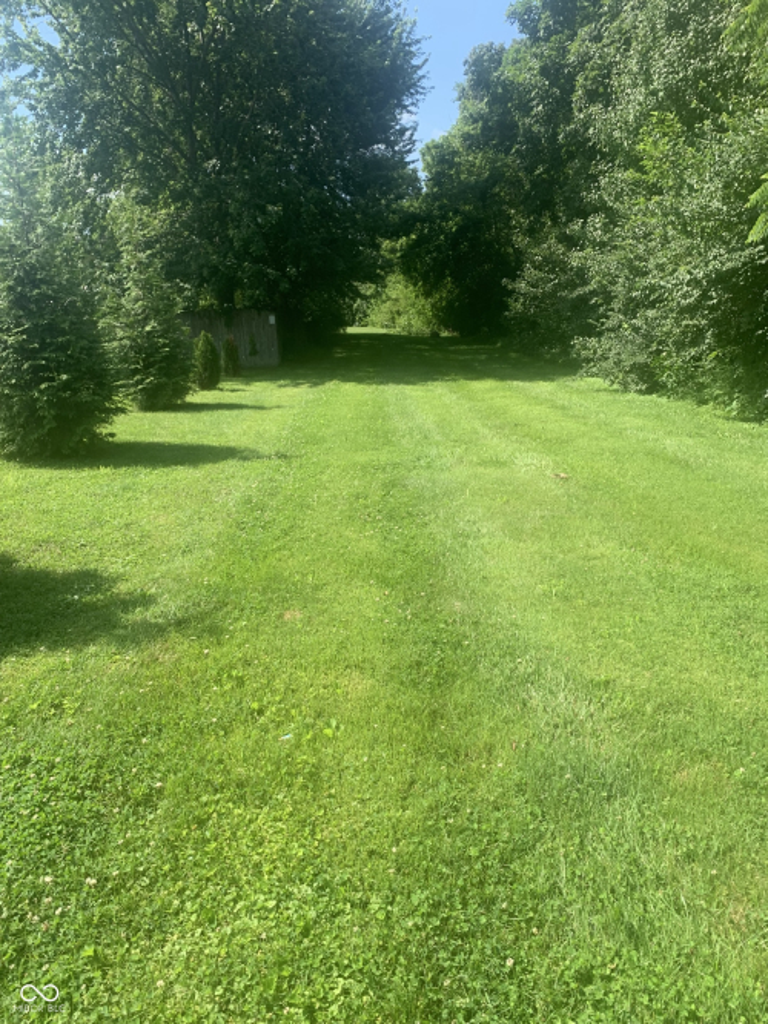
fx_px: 769
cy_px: 512
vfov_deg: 67.3
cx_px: 384
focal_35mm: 26
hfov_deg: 53.0
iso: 25
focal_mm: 4.25
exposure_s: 1/991
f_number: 1.8
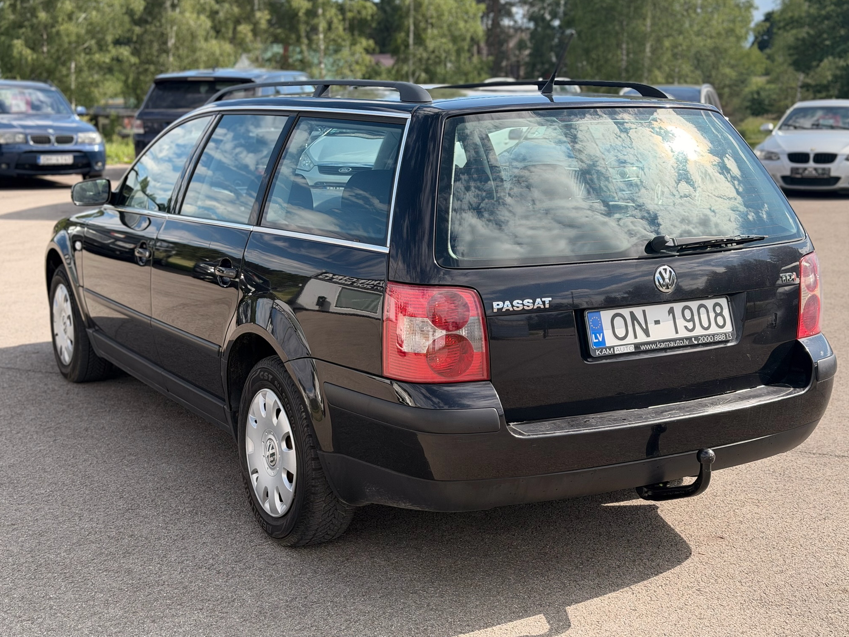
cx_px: 424
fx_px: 1202
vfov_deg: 29.7
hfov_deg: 38.9
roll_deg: -0.2
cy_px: 314
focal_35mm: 49
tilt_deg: -10.7
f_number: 1.78
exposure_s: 1/2146
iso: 80
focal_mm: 6.76
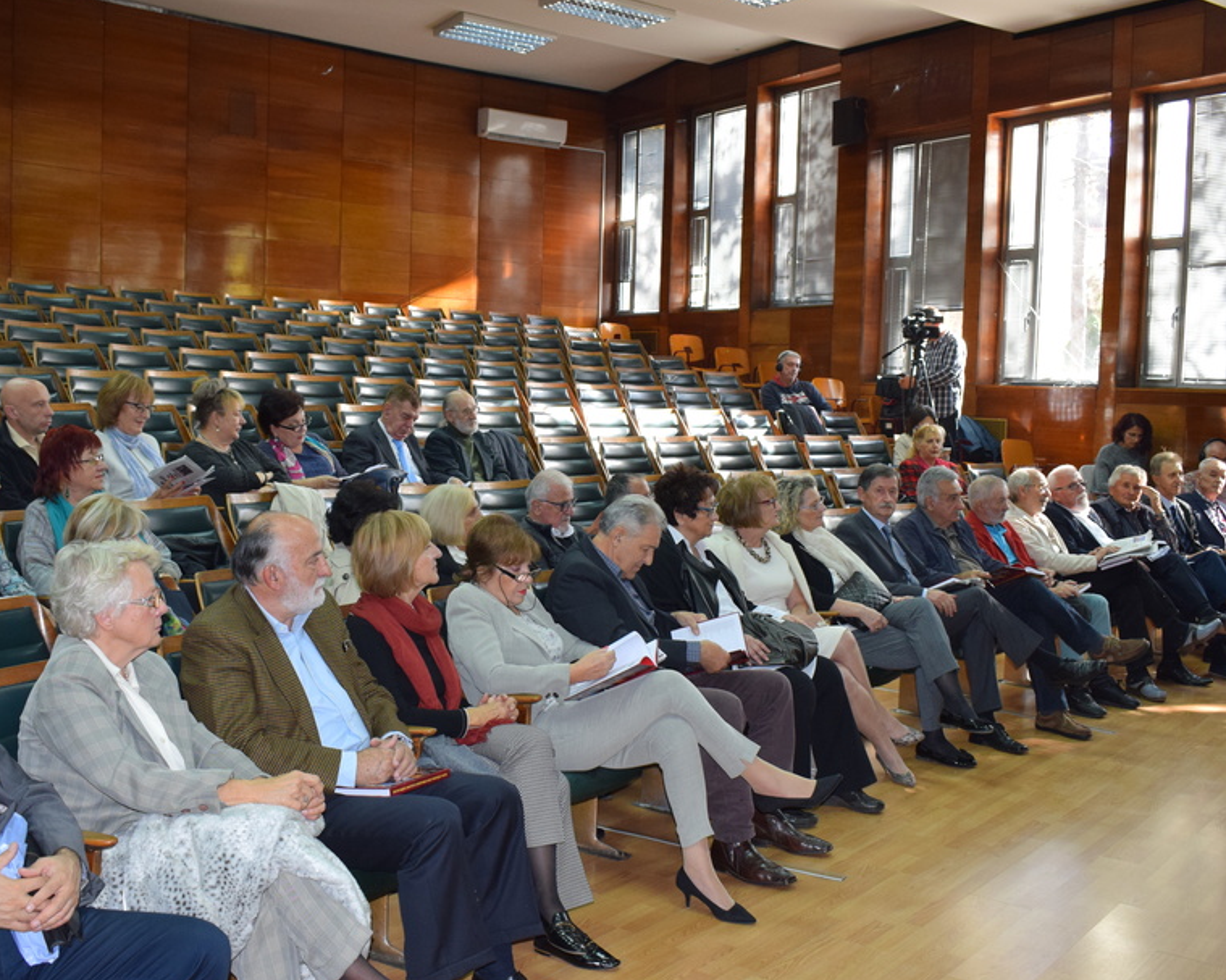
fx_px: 1379
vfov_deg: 39.1
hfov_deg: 47.8
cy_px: 505
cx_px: 528
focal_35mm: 38
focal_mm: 20
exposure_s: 1/100
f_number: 5
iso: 800
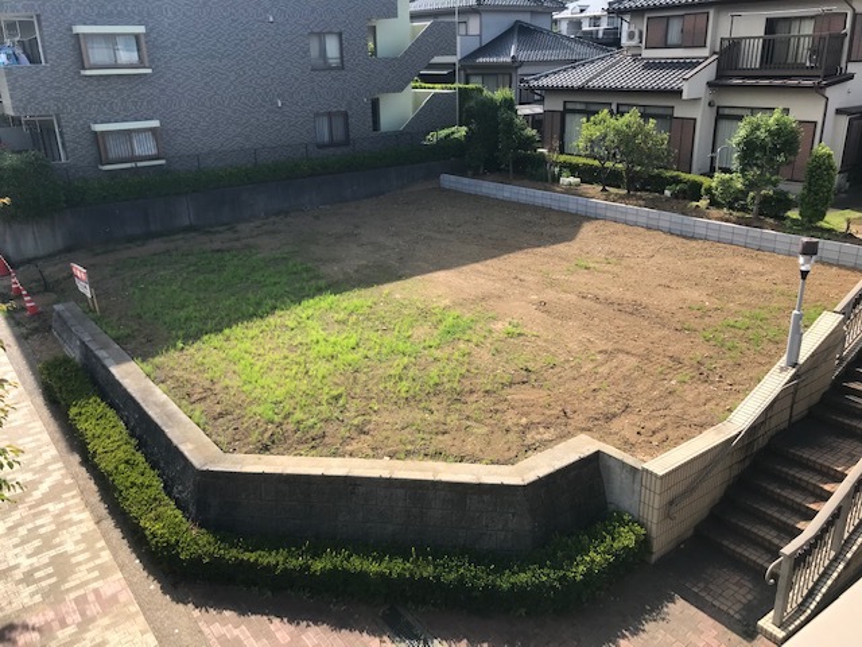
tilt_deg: -20.3
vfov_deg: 49.7
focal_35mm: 28
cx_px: 431
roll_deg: +1.7
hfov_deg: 63.4
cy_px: 324
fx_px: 697
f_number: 1.8
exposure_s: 1/1182
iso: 20
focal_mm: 3.99
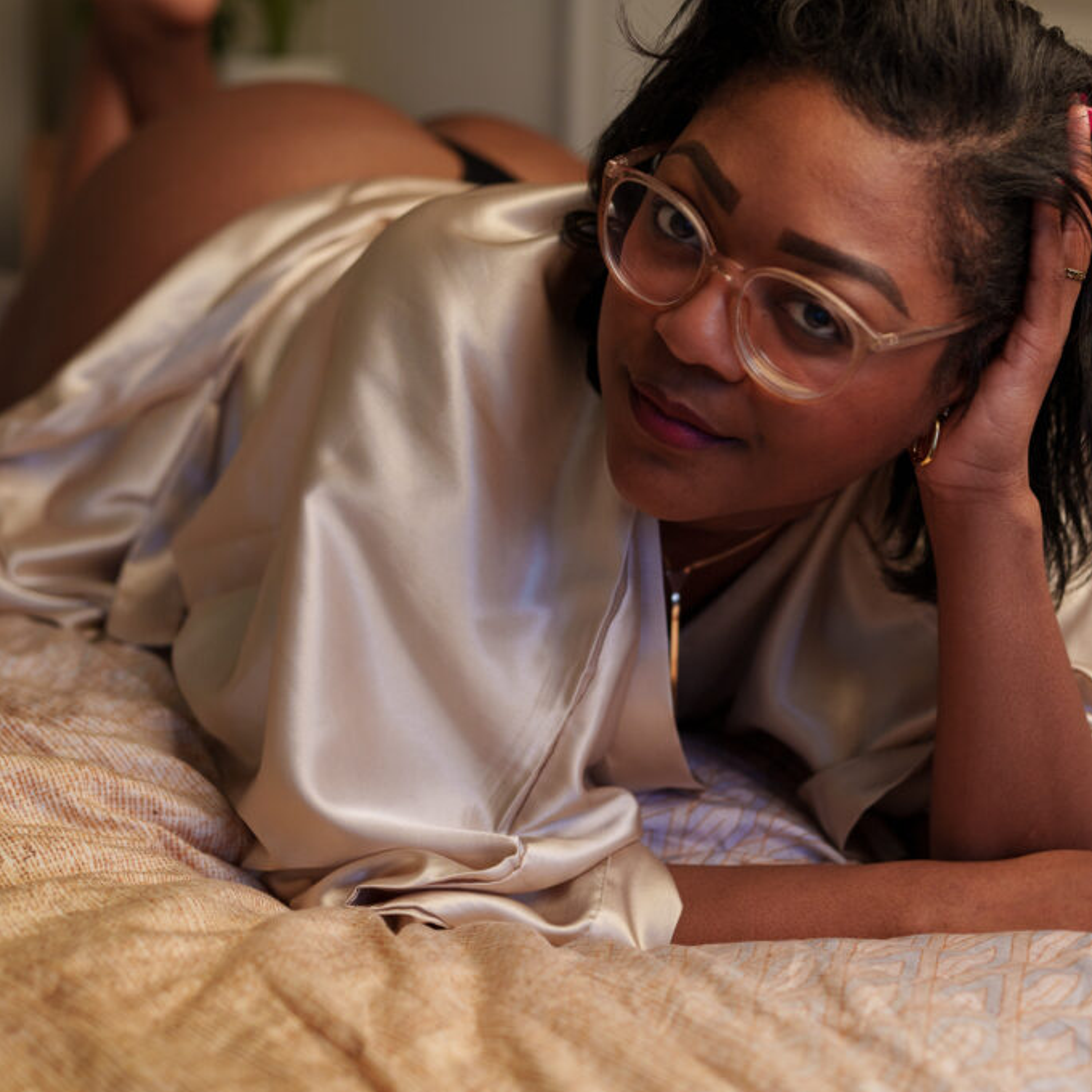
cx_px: 547
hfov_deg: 26.9
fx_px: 2284
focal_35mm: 64
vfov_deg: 26.6
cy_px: 320
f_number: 2.5
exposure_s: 1/100
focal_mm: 50
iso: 1250
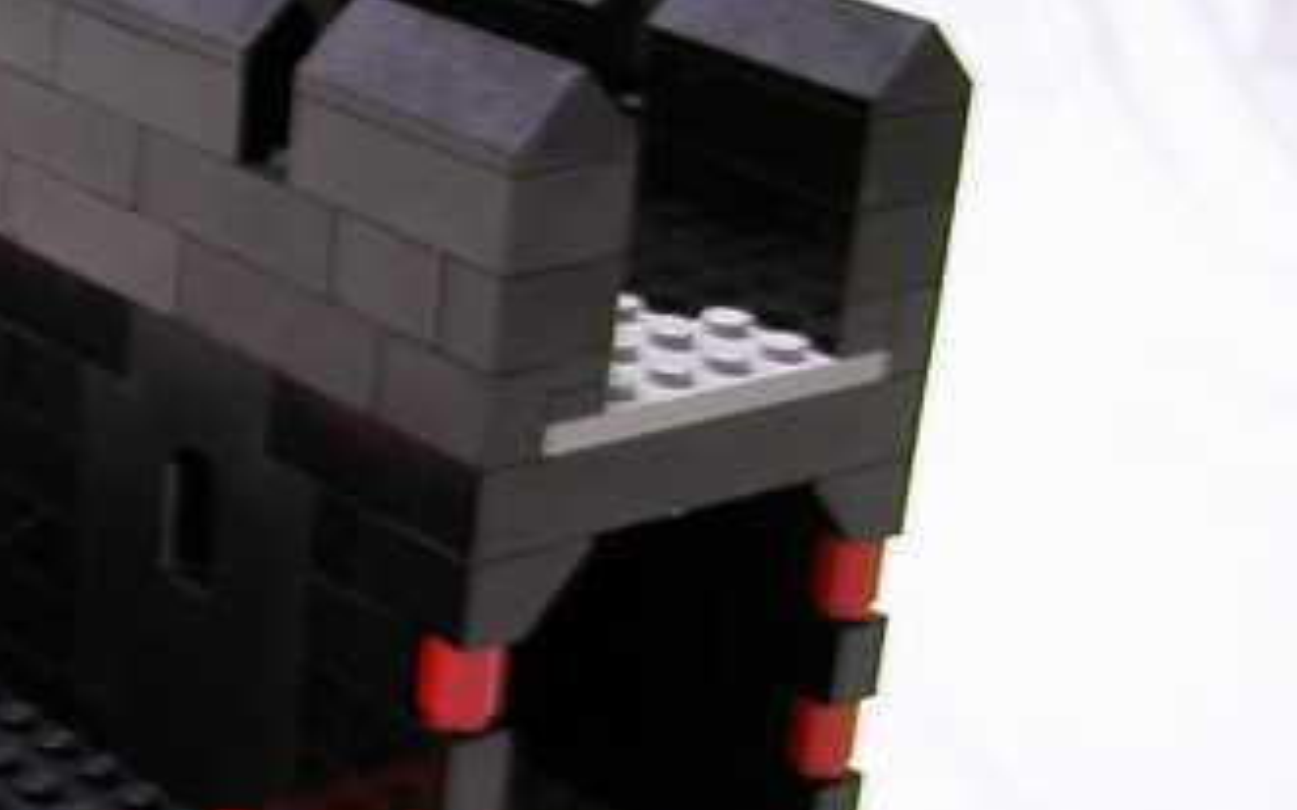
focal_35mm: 95
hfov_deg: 20.9
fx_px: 3357
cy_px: 731
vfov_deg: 13.6
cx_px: -114
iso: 100
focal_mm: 5.6
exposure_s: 1/8.5
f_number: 2.7
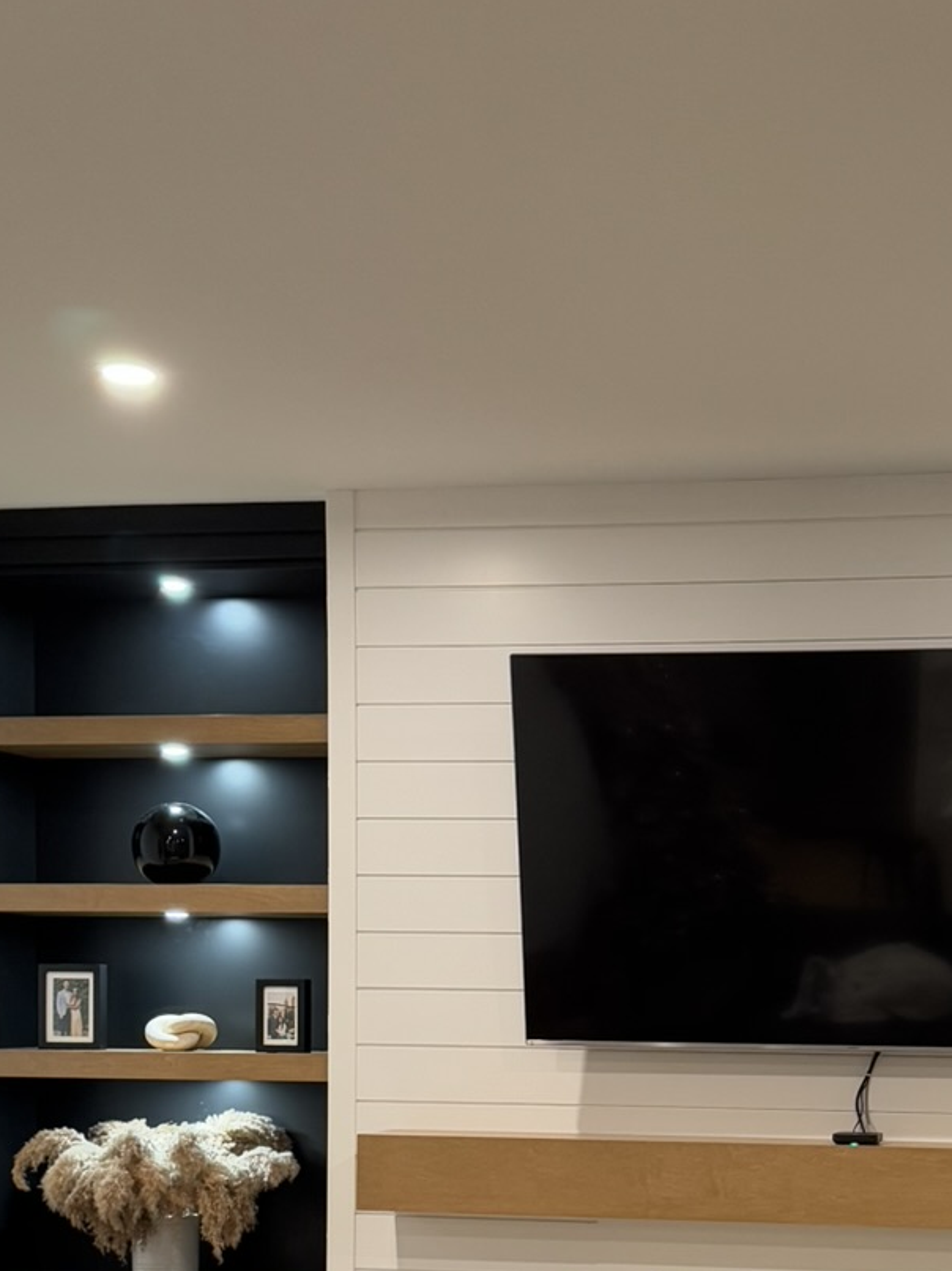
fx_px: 2238
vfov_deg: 30.7
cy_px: 1066
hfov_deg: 23.4
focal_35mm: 61
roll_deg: -0.9
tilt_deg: -0.9
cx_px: 865
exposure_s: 1/60
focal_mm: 6.76
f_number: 1.78
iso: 250
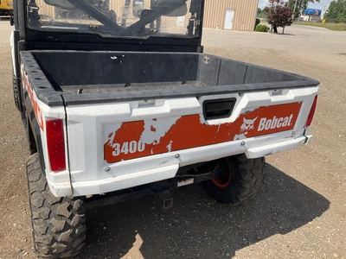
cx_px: 173
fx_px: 290
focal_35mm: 29
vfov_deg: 48.2
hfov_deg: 61.7
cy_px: 130
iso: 25
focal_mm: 3
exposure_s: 1/1848
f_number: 1.8
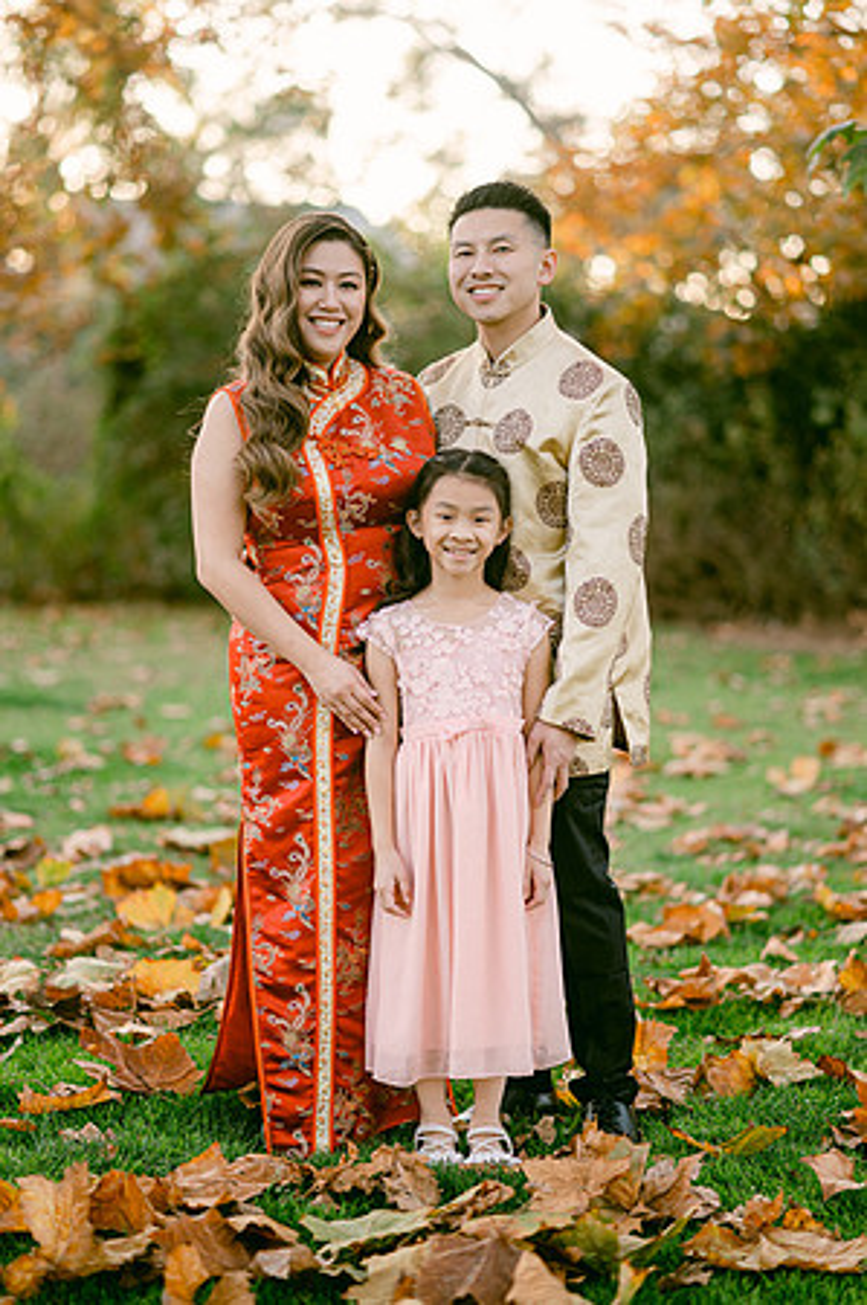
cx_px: 434
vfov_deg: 23.9
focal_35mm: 85
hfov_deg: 16.0
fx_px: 3077
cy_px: 652
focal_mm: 85
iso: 200
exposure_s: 1/320
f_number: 2
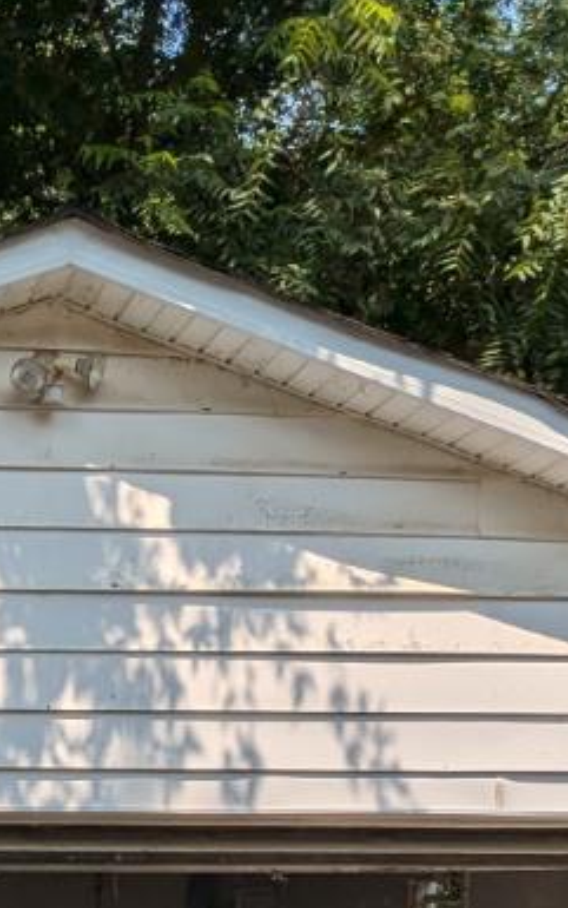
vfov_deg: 27.8
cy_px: 1044
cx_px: -205
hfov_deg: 18.2
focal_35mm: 66
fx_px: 1633
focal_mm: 2.35
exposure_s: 1/2066
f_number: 2.2
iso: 38
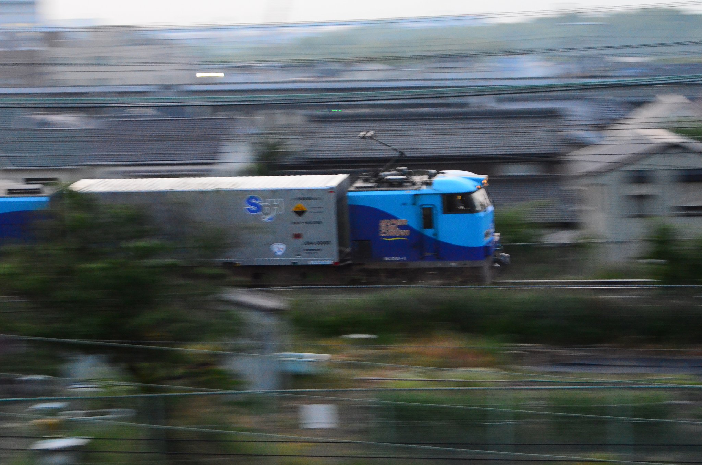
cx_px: 351
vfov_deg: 14.0
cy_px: 232
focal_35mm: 98
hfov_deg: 21.0
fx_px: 1897
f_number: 6.3
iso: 3600
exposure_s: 1/30
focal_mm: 65
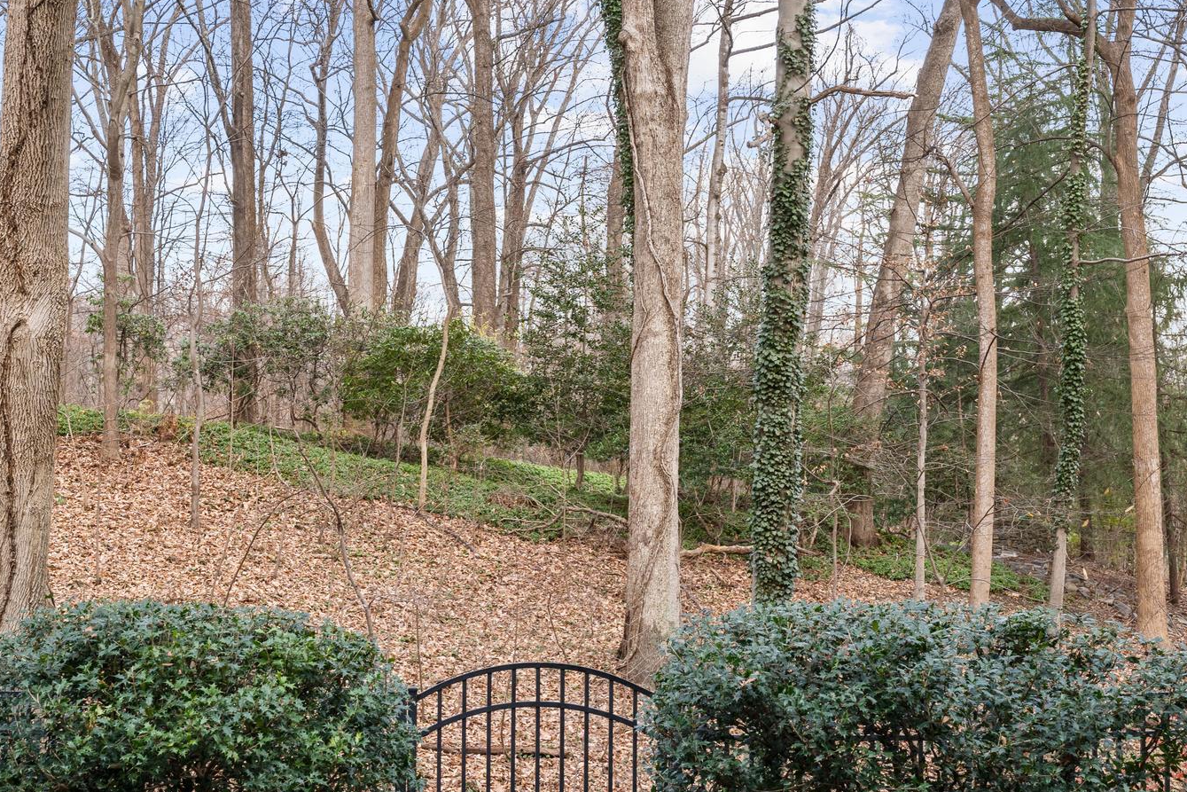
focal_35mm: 52
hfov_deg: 38.1
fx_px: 1715
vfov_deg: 26.0
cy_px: 466
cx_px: 494
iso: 250
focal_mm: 34
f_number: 8
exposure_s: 1/100
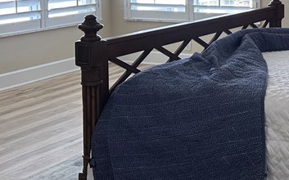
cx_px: 309
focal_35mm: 80
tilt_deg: -6.4
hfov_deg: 24.3
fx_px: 630
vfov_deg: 16.0
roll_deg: +0.0
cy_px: 11
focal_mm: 5.7
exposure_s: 1/120
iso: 64
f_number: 1.5
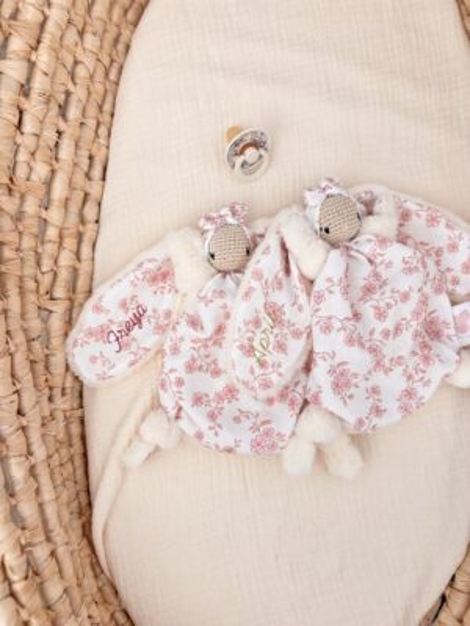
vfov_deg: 67.3
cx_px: 235
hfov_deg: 53.1
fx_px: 471
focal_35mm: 26
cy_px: 313
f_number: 1.6
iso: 125
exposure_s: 1/80
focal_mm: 5.96
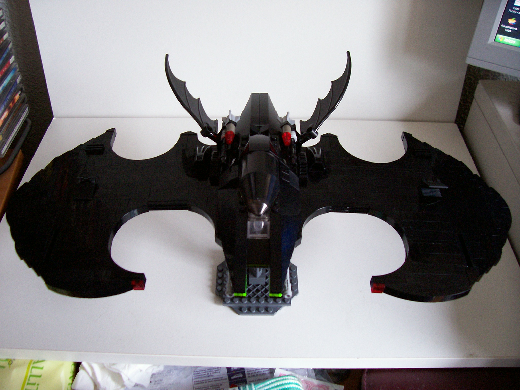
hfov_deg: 54.0
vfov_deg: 41.8
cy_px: 195
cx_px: 260
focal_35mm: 34
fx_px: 511
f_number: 2.7
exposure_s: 1/8
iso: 160
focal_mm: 5.6
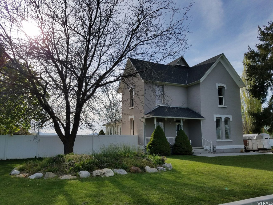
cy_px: 102
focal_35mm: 26
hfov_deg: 67.3
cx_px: 136
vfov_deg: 53.1
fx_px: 205
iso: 50
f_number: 1.7
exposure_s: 1/5408
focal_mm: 4.2
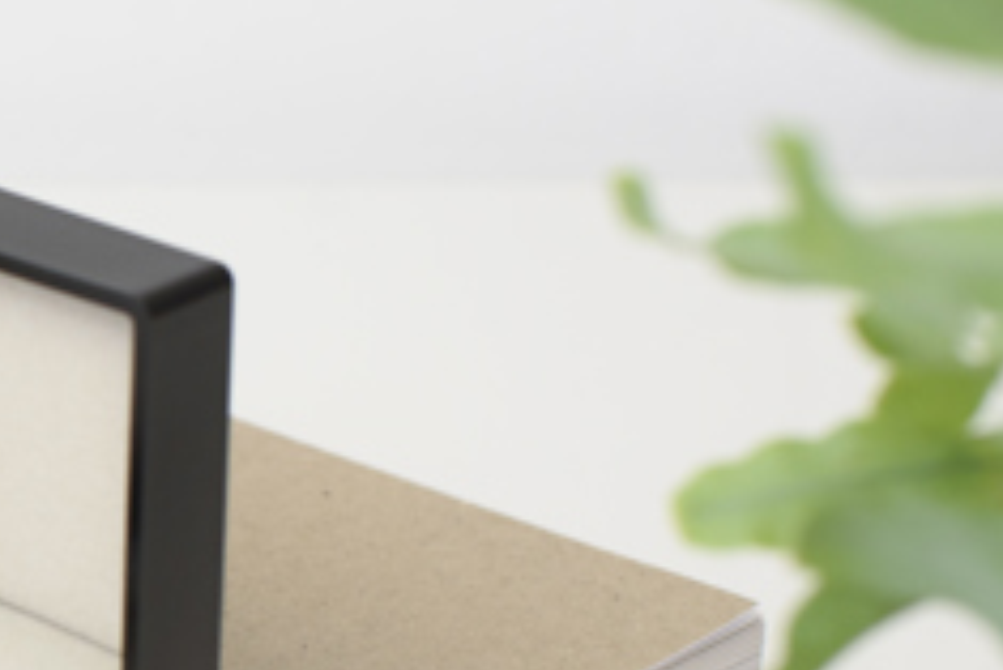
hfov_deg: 11.6
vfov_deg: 8.1
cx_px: -512
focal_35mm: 170
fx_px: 4739
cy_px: 486
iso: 400
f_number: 6.3
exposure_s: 1/40
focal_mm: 50
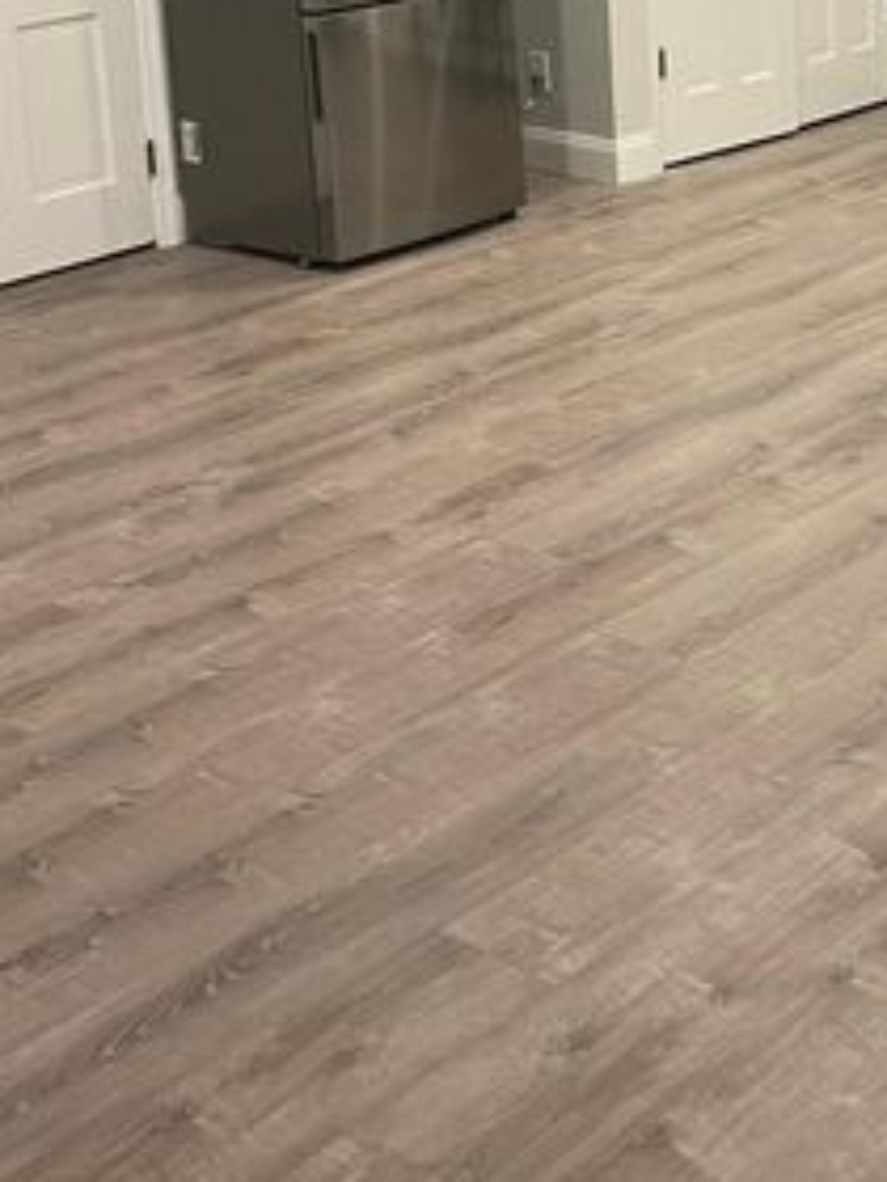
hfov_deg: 22.9
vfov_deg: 29.1
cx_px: 836
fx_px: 2118
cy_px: -6
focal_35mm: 62
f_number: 1.6
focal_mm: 4.2
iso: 100
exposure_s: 1/60
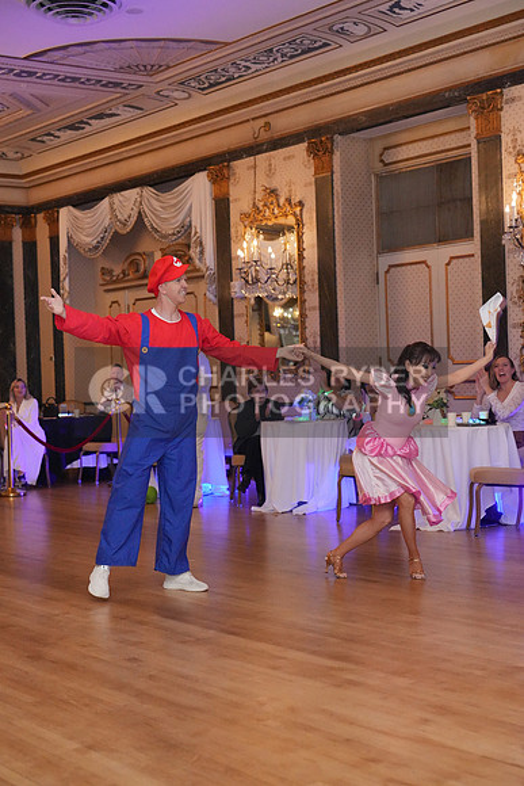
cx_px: 262
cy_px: 393
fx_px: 1200
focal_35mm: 55
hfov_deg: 24.6
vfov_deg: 36.2
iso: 8000
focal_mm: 55
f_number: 3.2
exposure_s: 1/250
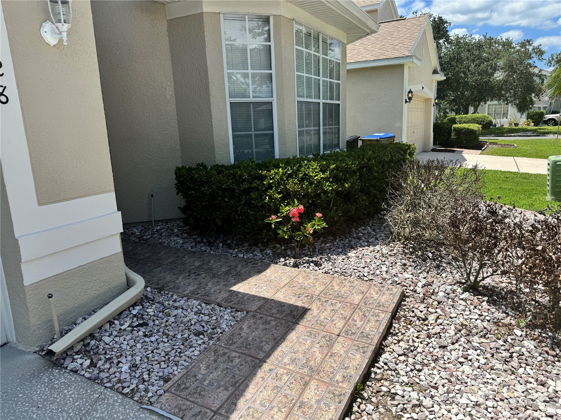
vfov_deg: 56.8
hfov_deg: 71.6
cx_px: 280
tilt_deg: -13.9
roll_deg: +3.4
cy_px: 210
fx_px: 389
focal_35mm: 24
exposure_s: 1/4049
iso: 80
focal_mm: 6.76
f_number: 1.78
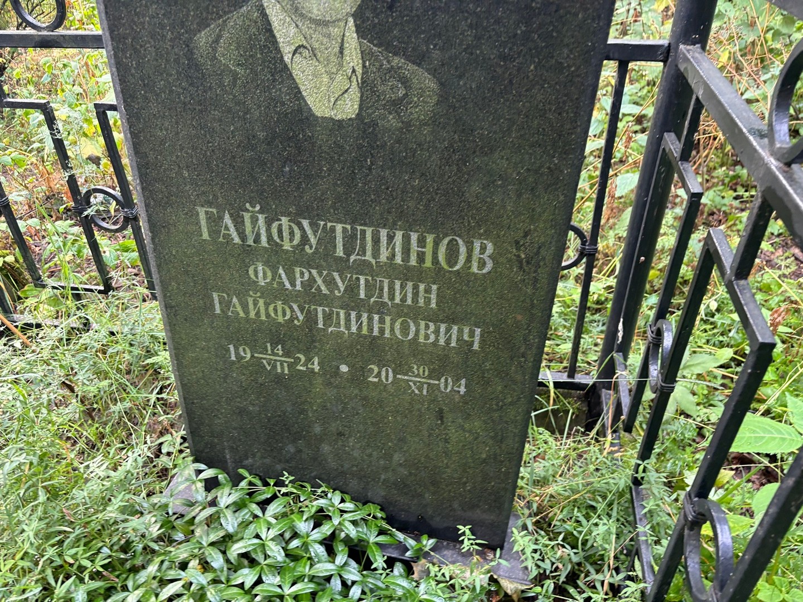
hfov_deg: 67.3
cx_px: 402
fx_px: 603
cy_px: 301
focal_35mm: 26
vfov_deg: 53.1
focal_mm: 5.96
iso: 125
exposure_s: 1/66
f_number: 1.6
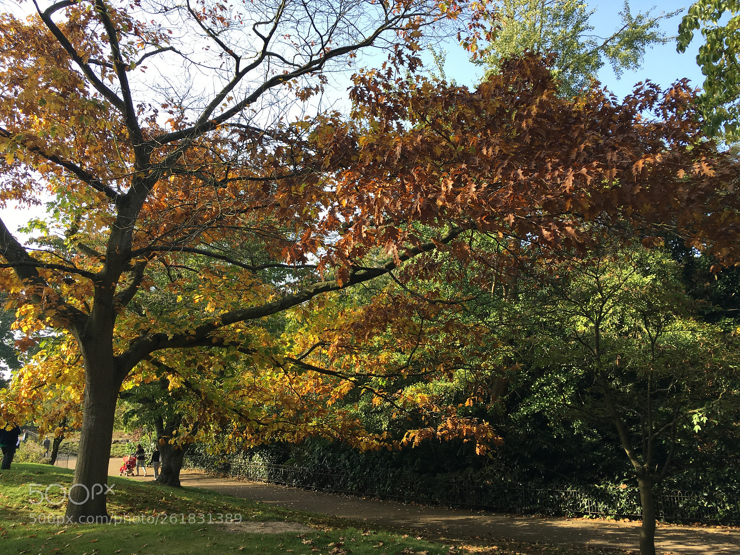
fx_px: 620
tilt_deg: +10.9
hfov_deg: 61.7
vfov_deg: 48.2
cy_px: 278
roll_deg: +1.6
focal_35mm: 29
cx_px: 370
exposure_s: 1/315
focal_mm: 4.15
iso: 25
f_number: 2.2
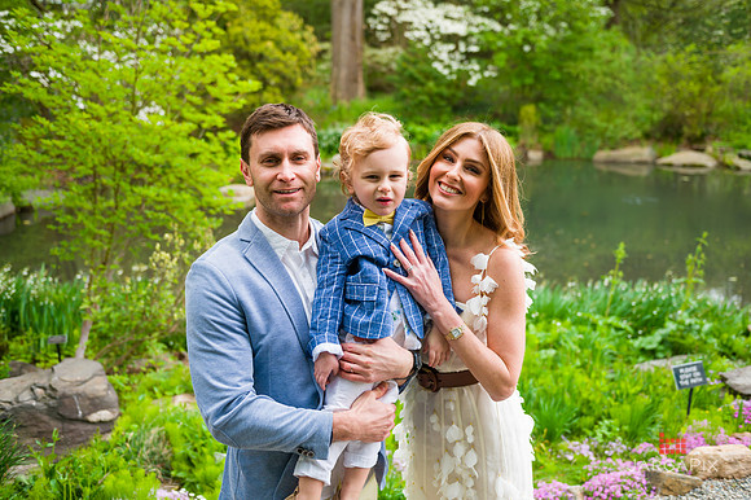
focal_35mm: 36
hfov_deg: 53.2
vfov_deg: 36.8
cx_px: 376
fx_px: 751
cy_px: 250
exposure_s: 1/320
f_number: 3.5
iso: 200
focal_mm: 36
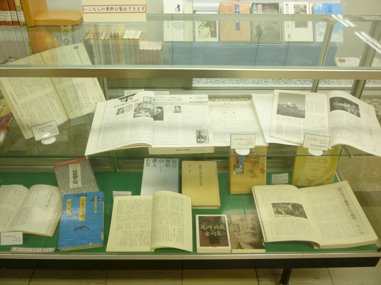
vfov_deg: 48.2
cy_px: 142
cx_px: 190
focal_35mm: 29
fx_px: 319
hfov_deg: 61.7
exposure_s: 1/30
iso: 200
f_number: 3.3
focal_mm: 5.2
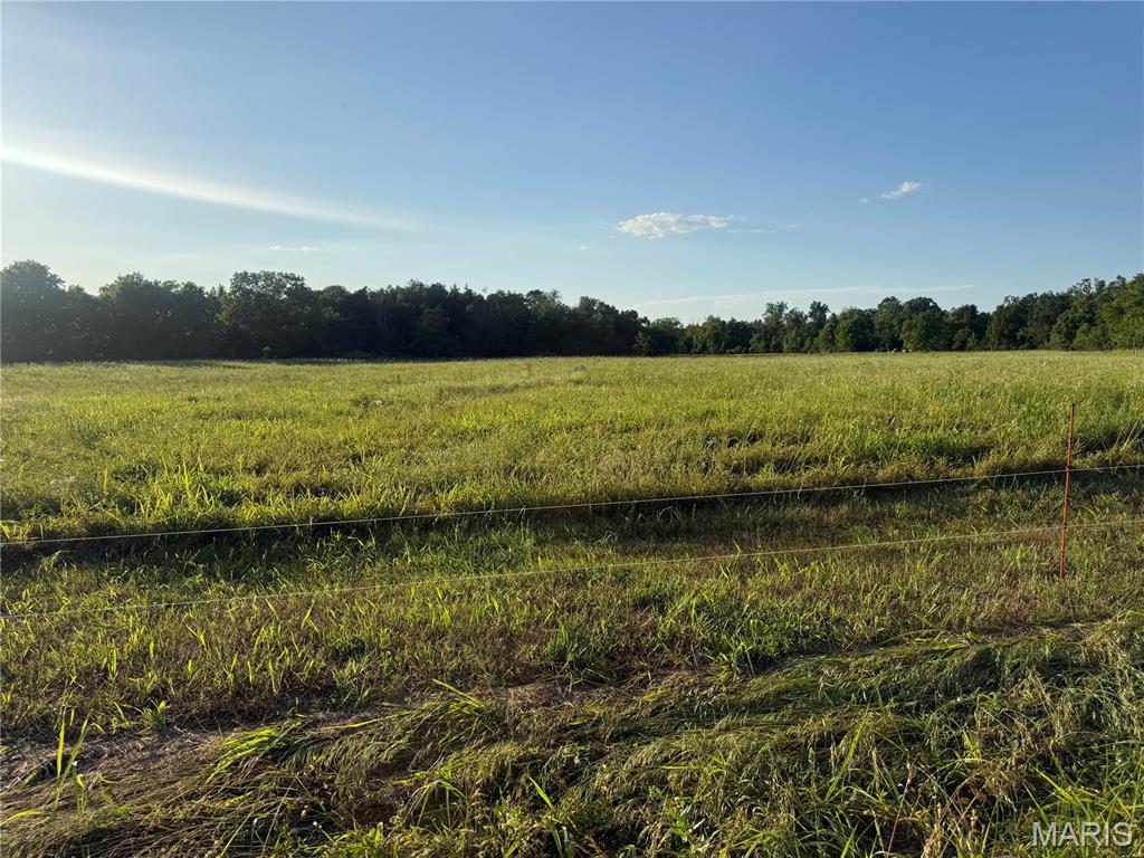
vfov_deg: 56.8
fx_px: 793
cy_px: 429
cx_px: 572
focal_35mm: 24
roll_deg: +0.8
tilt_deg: -5.9
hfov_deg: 71.6
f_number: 1.78
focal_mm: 6.76
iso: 80
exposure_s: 1/5714
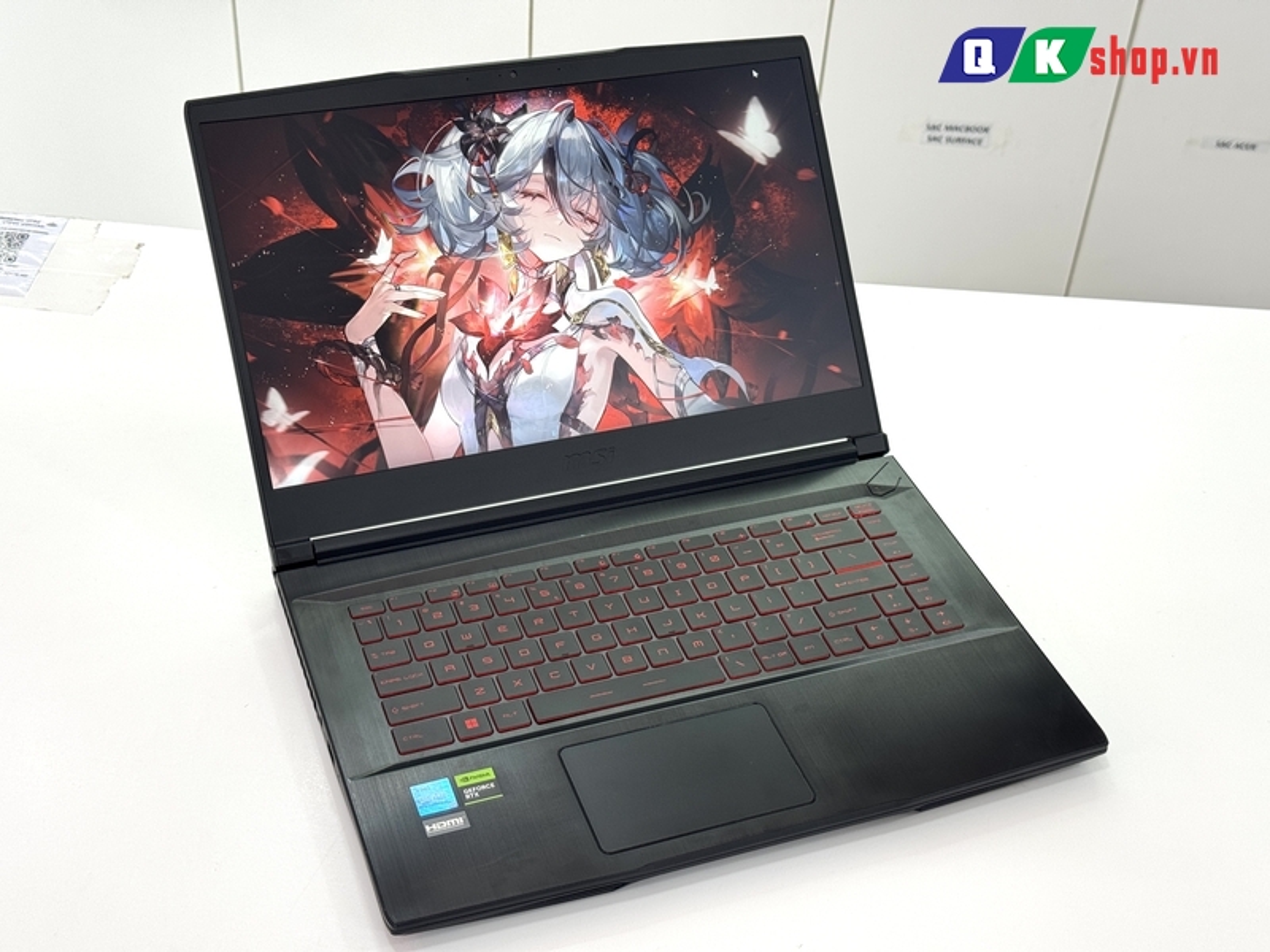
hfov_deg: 39.7
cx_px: 635
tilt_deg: -39.3
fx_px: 1761
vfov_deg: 30.3
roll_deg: -3.6
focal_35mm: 48
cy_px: 476
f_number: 1.78
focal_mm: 6.76
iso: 64
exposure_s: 1/100
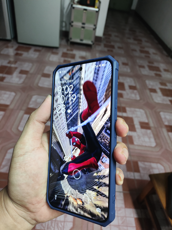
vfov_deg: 71.6
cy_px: 115
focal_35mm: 24
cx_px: 86
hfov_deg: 56.9
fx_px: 159
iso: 627
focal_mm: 4.68
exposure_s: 1/33.3
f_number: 1.8
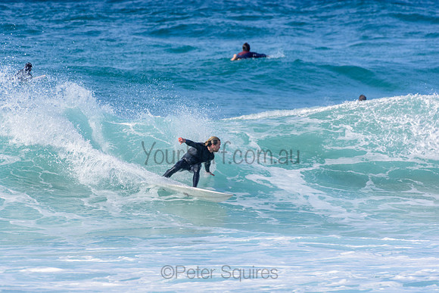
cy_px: 146
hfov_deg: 2.7
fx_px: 9148
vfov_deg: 1.8
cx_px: 220
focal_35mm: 750
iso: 280
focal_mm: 500
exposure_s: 1/2000
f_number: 5.6
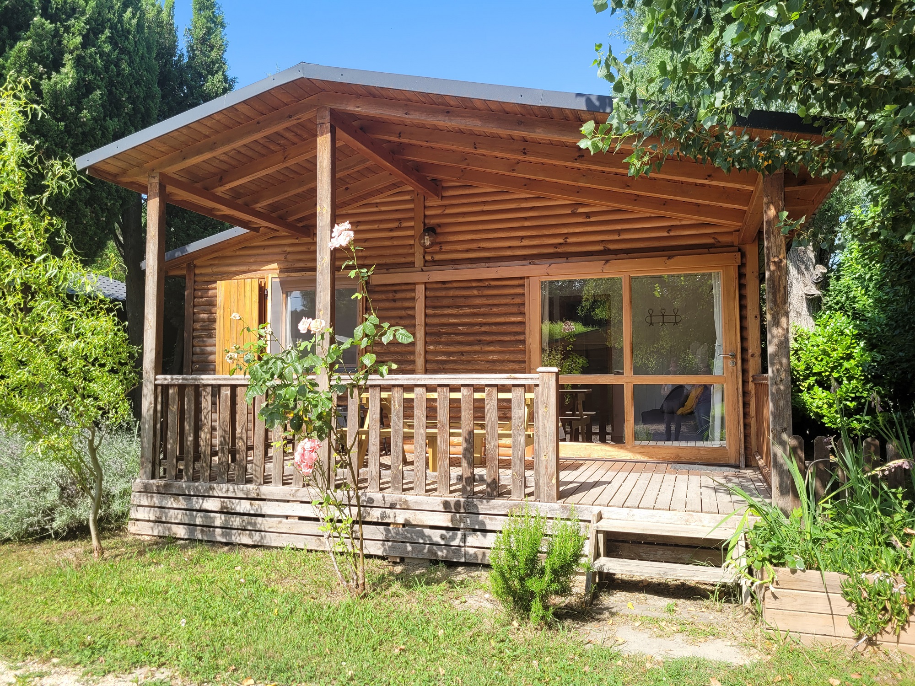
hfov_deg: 67.3
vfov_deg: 53.1
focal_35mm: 26
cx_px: 458
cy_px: 343
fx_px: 687
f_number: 1.8
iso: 40
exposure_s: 1/924
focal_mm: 5.4
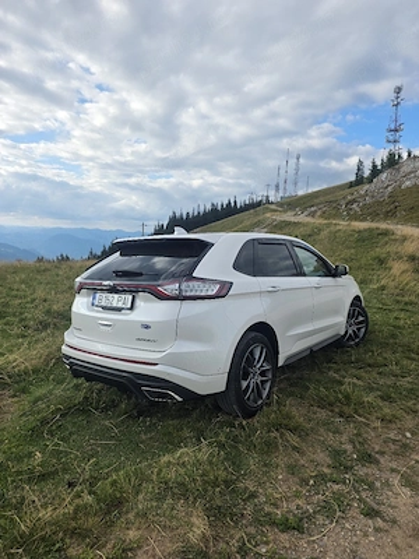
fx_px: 371
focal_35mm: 23
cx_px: 210
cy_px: 280
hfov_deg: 58.9
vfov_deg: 73.9
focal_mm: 6.25
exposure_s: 1/3333
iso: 80
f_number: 1.7
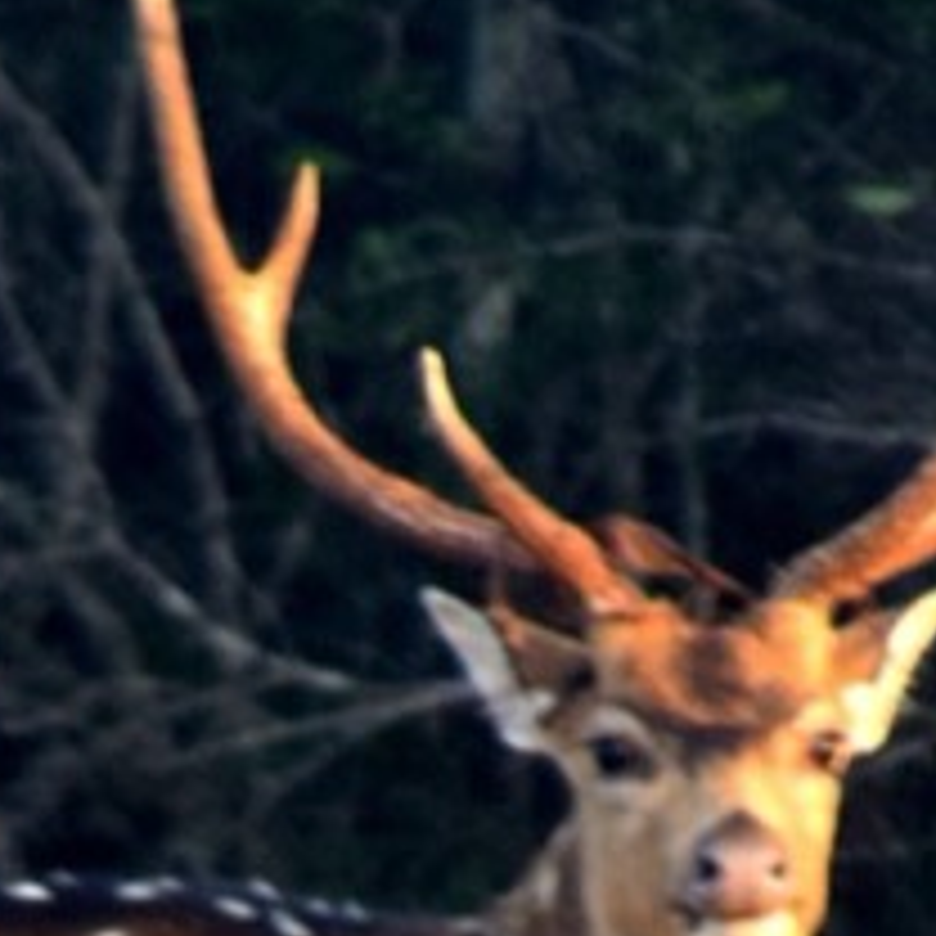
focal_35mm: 2940
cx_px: 436
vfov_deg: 0.6
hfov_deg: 0.6
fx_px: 89940
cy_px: 909
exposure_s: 1/125
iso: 400
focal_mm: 300
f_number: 6.3
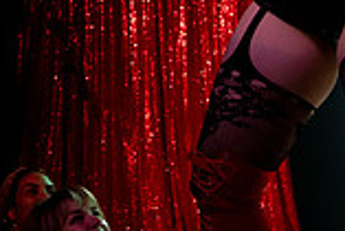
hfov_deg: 16.4
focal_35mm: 123
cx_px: 34
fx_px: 1180
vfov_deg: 10.6
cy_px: -171
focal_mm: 31
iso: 4000
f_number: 4
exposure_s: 1/160
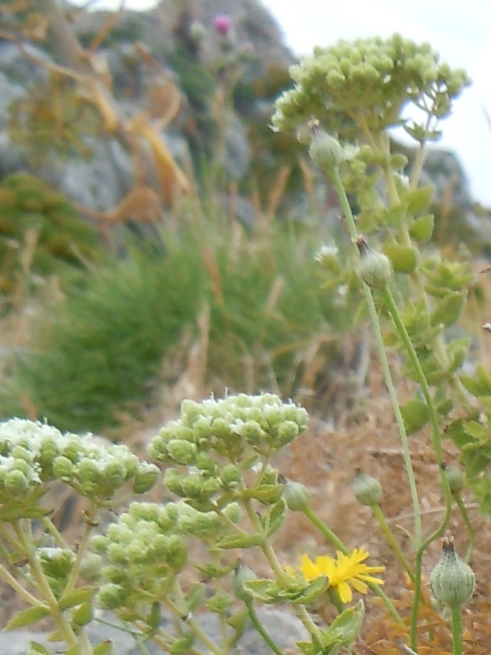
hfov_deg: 12.5
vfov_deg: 16.8
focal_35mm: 113
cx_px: 736
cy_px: 747
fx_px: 2137
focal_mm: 5.4
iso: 100
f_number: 3.5
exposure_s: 1/320
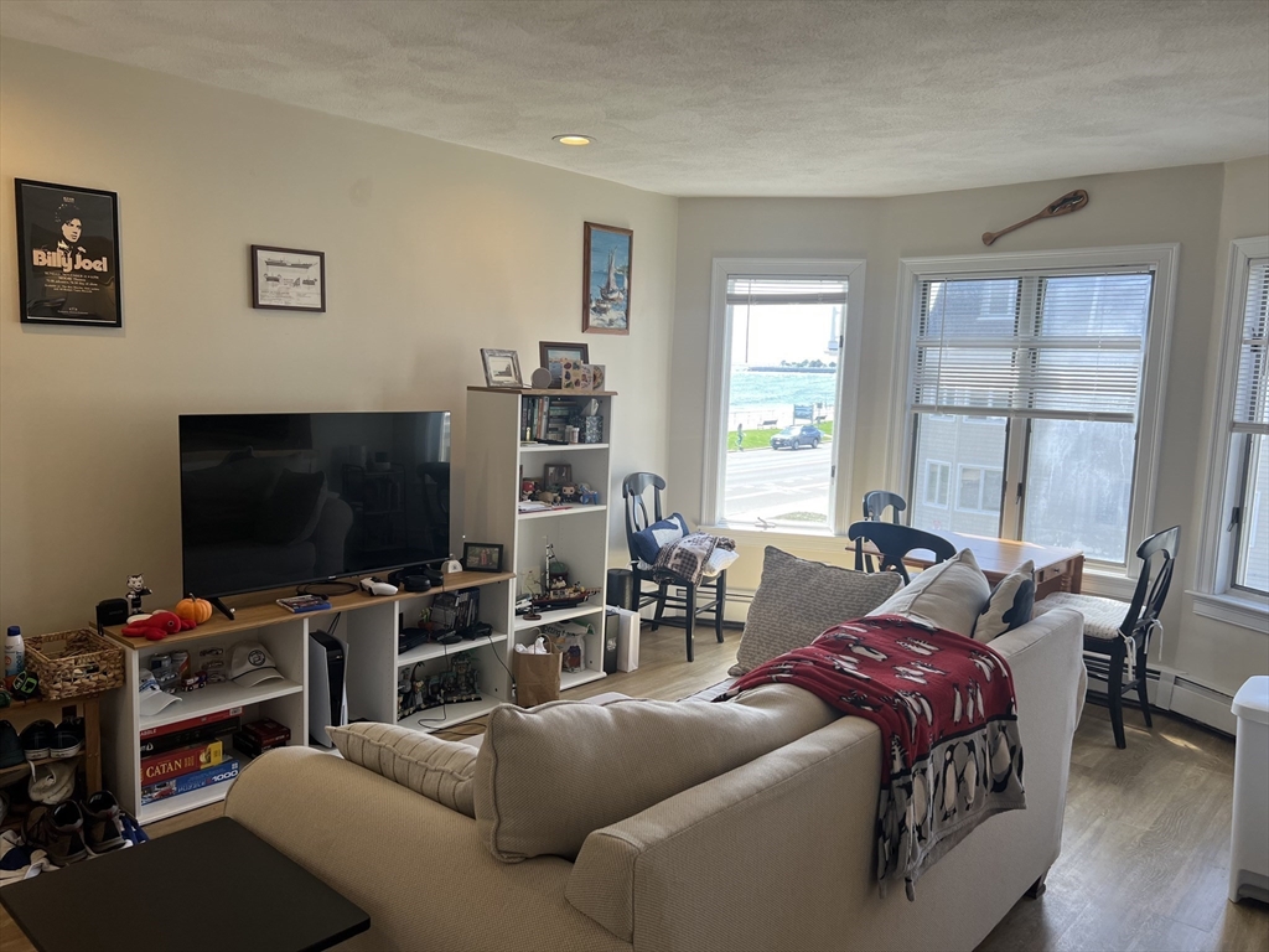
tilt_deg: -7.0
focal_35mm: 26
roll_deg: -1.0
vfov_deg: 53.1
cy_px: 476
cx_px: 634
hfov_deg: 67.3
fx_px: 953
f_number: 1.5
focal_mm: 5.7
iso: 40
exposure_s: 1/284
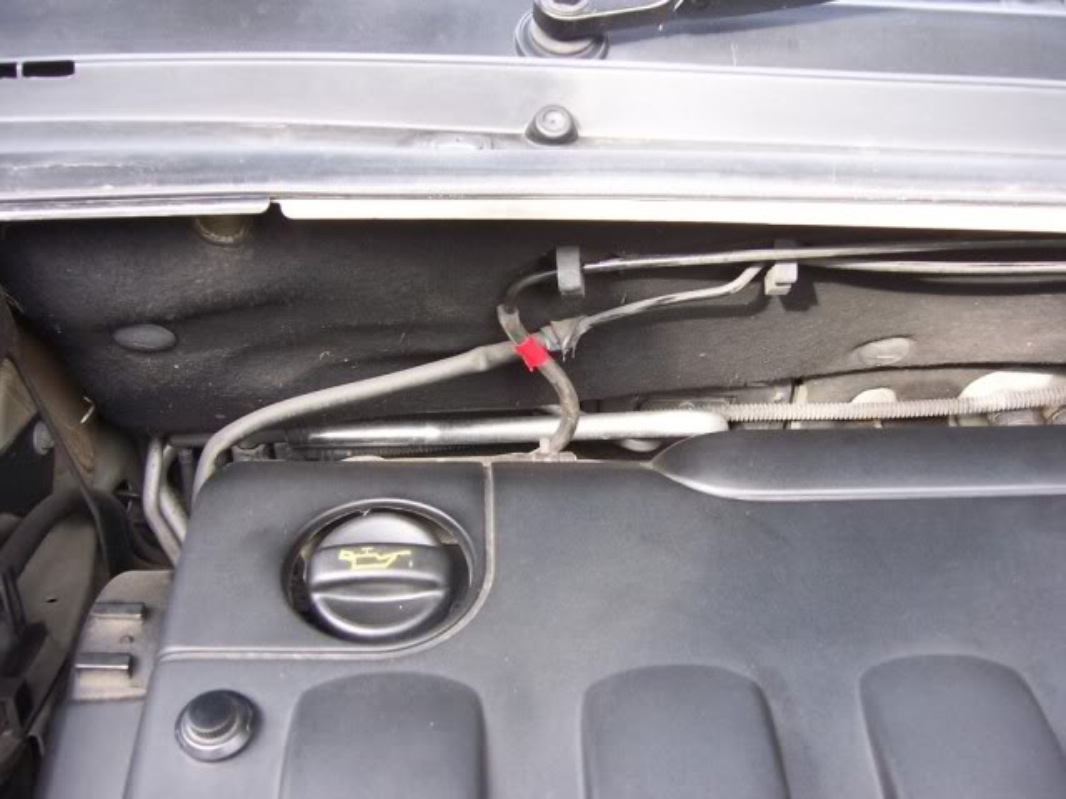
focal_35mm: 36
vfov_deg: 39.7
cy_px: 400
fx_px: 1109
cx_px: 533
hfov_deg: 51.4
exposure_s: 1/30
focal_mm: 6
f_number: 3
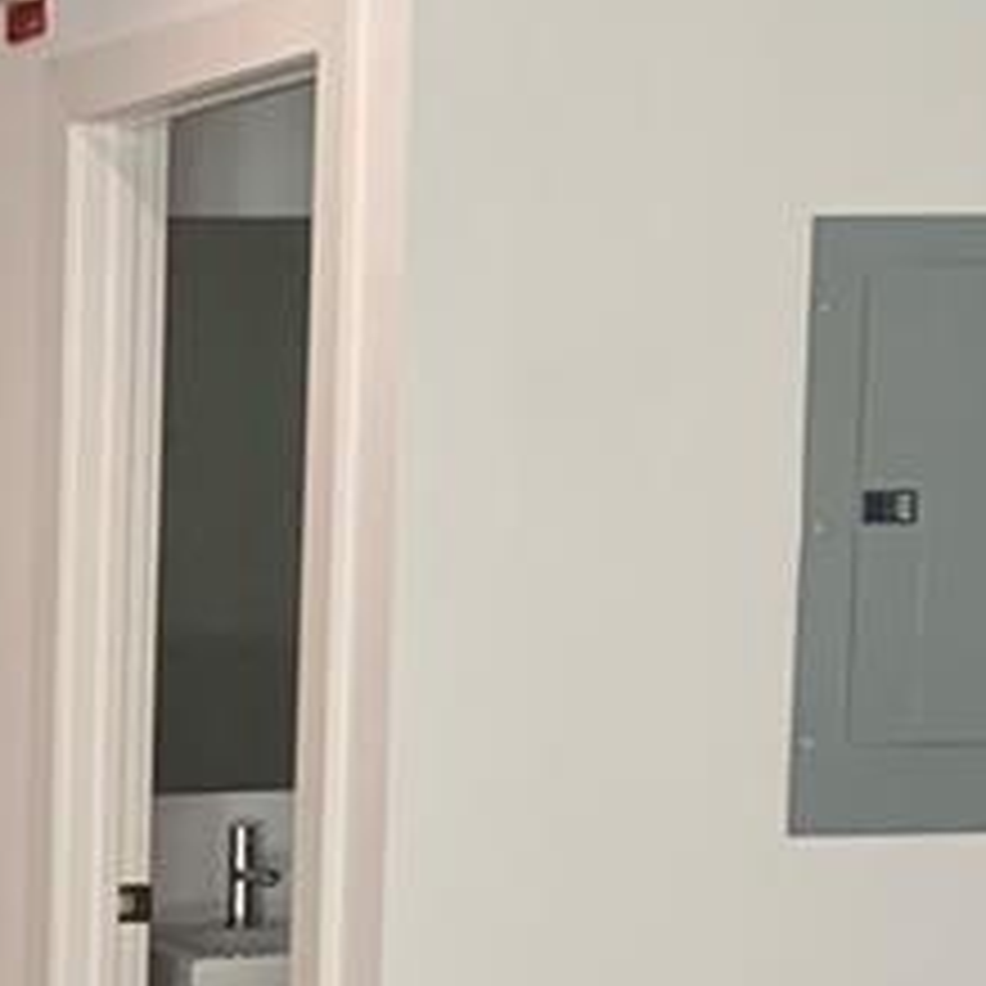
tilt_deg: -8.9
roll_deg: +1.0
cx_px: -833
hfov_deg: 12.5
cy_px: 1211
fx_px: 4060
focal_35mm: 126
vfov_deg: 13.4
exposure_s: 1/74
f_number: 1.8
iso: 100
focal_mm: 4.25
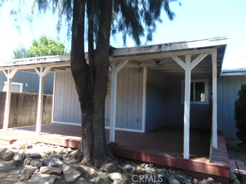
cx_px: 123
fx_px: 178
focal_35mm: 25
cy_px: 92
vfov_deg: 54.9
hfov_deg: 69.4
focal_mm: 4.5
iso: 80
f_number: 3
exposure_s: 1/200
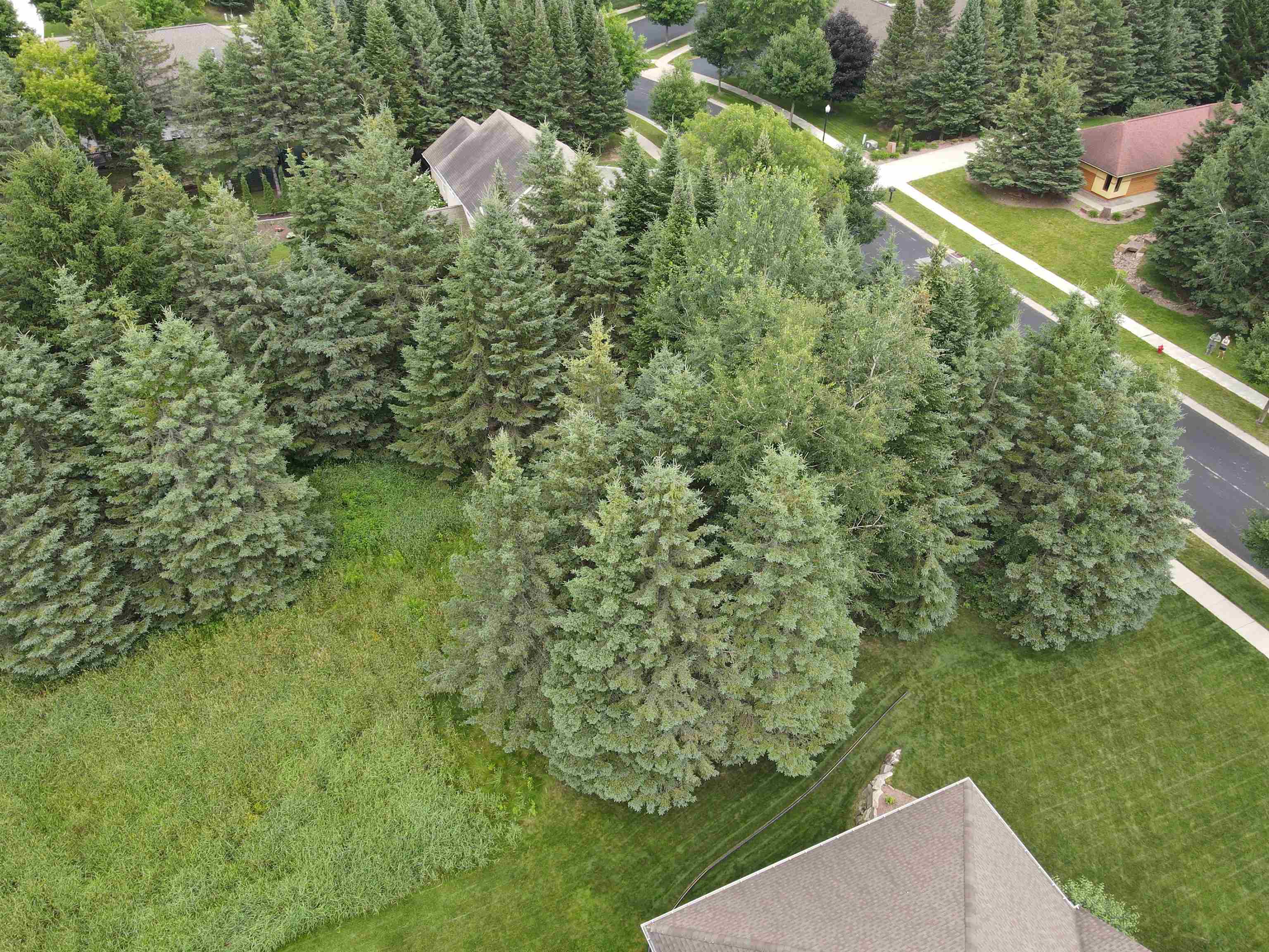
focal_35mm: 24
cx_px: 634
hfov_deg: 71.6
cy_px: 476
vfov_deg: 56.8
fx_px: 880
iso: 100
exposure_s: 1/50
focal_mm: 4.5
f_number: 2.8
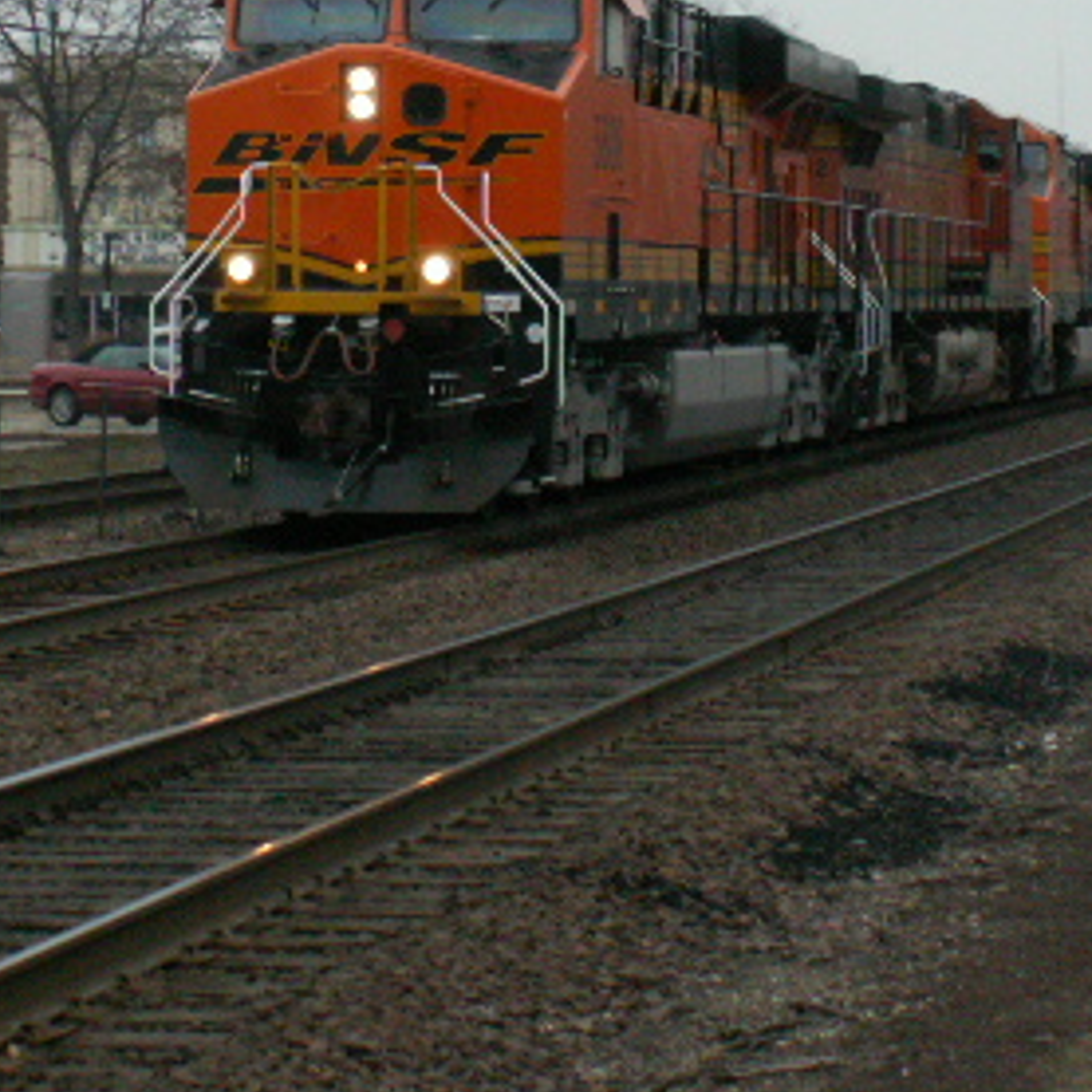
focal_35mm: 149
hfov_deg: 11.7
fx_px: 5318
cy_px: 225
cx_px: 449
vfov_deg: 11.7
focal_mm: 12.13
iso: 160
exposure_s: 1/320
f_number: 3.2
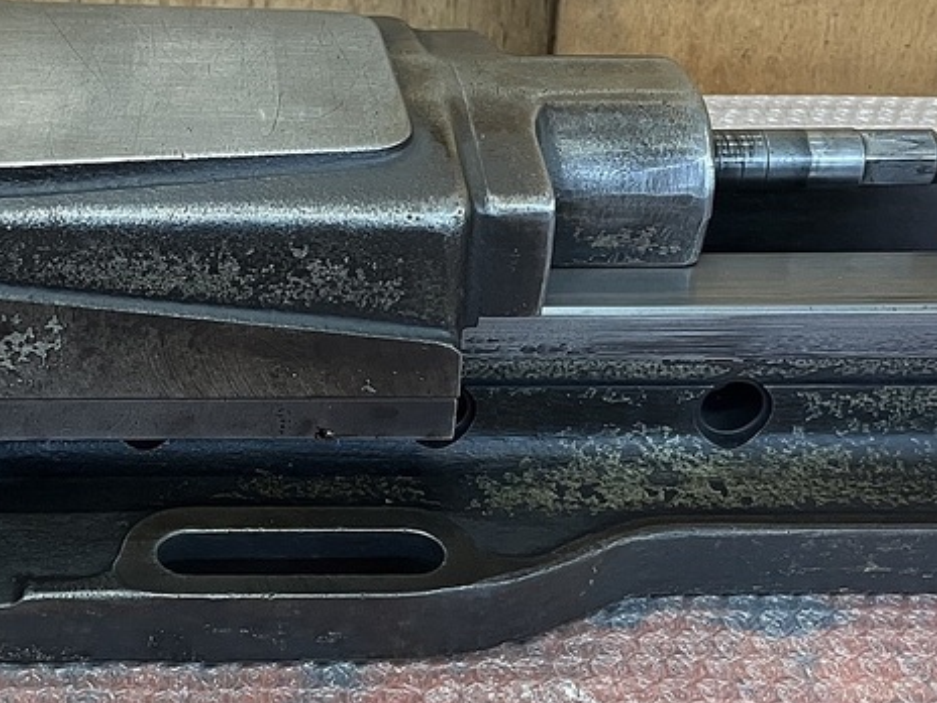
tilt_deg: -30.0
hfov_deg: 33.2
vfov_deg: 26.0
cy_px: 257
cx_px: 160
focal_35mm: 56
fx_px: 1516
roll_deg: +2.2
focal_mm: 5.1
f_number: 1.6
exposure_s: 1/60
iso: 200
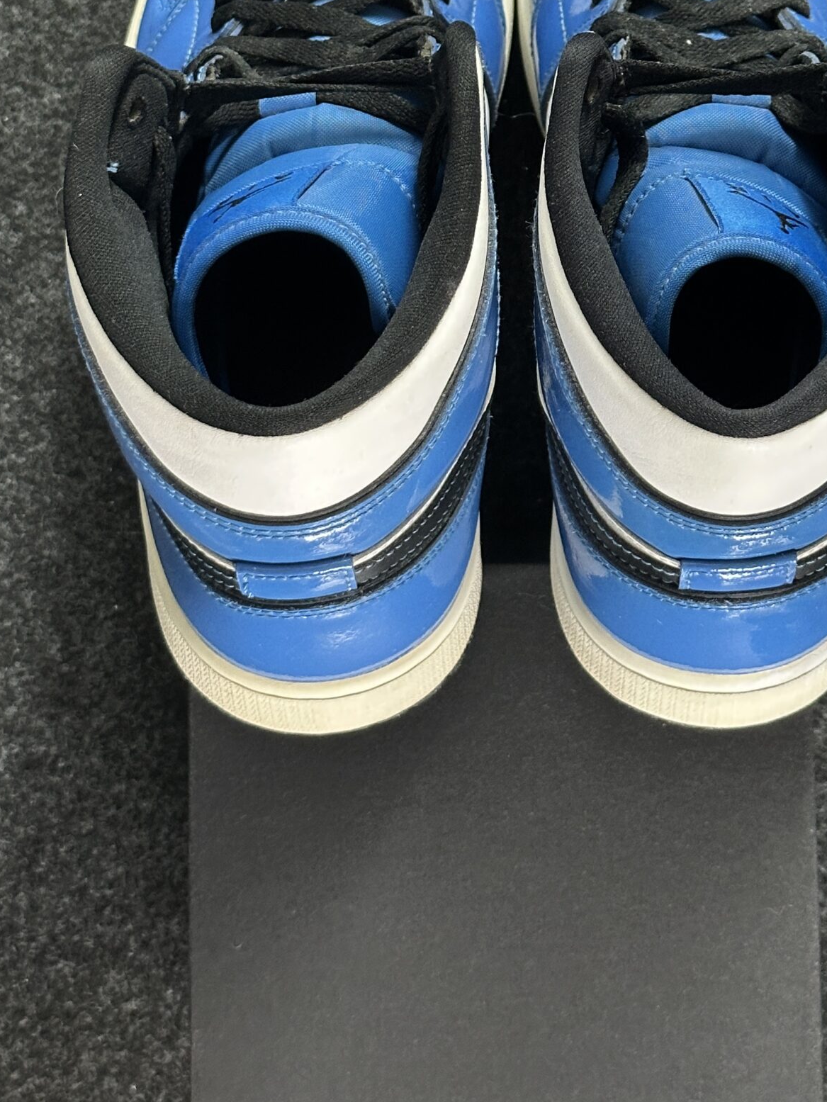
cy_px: 245
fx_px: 2515
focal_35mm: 79
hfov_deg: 18.7
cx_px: 492
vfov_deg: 24.4
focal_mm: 6.86
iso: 320
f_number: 1.78
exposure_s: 1/33
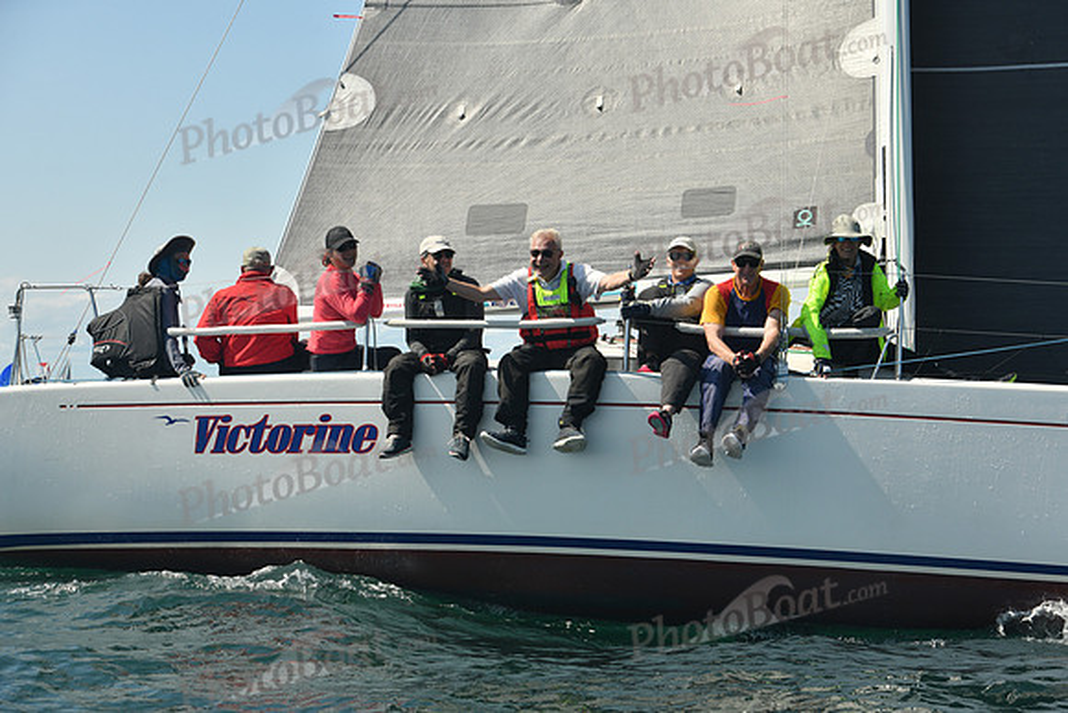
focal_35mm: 70
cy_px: 356
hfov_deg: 28.8
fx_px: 2077
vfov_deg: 19.5
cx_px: 534
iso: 320
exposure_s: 1/640
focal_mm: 70
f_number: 7.1
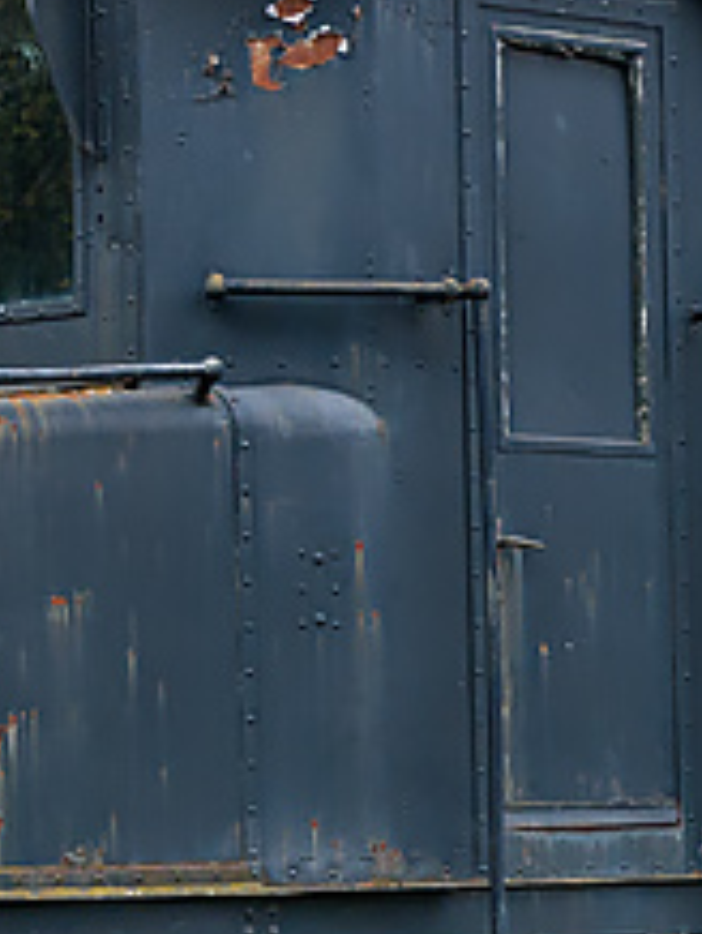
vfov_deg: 9.6
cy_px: 754
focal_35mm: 206
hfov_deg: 7.2
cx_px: 488
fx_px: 5559
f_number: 8
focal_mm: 26
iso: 200
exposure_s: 1/250
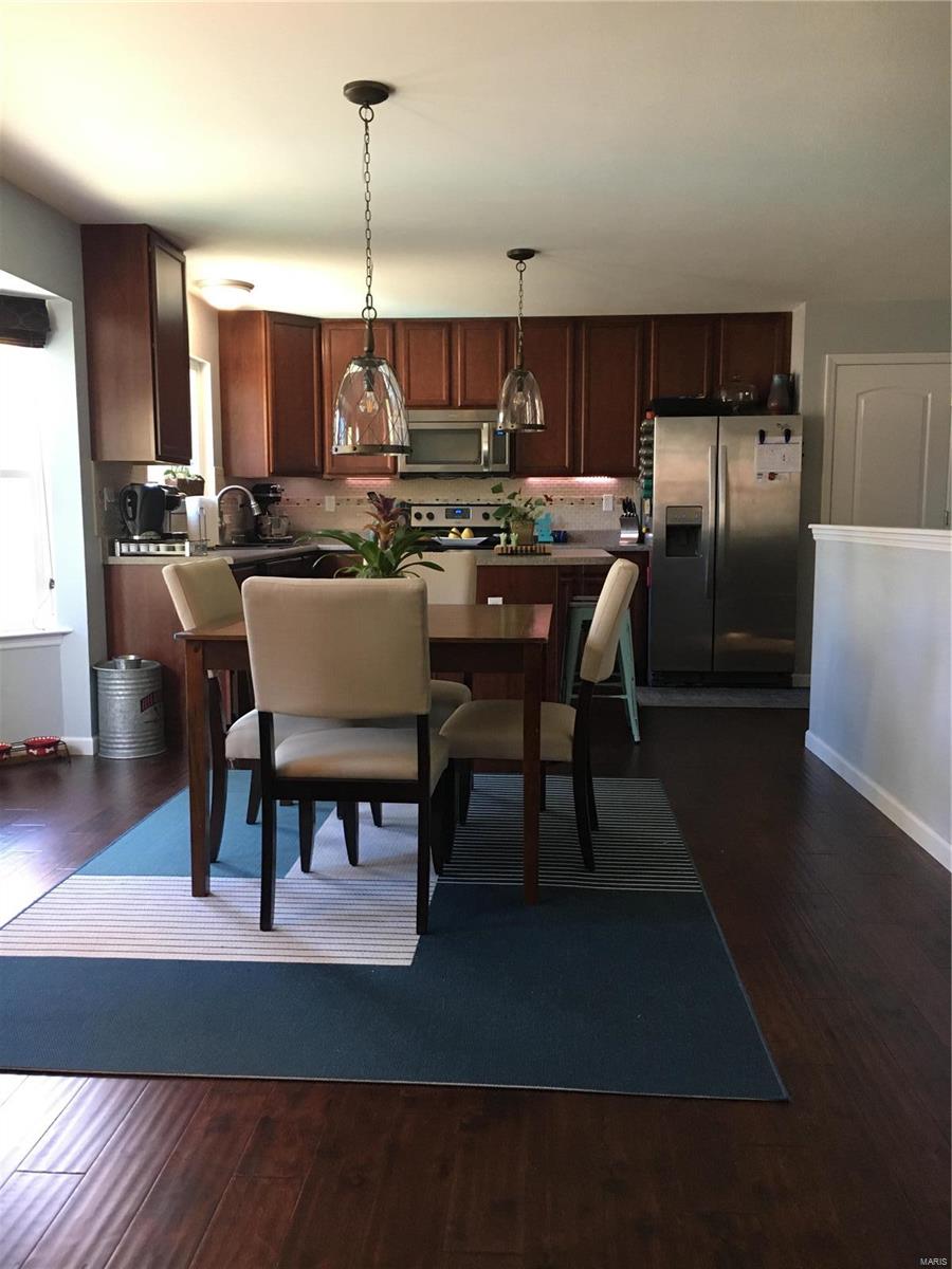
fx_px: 1063
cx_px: 476
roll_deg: +1.5
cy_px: 634
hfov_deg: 48.2
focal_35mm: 29
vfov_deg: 61.7
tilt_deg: -7.2
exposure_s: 1/30
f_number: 2.2
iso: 160
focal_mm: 4.15
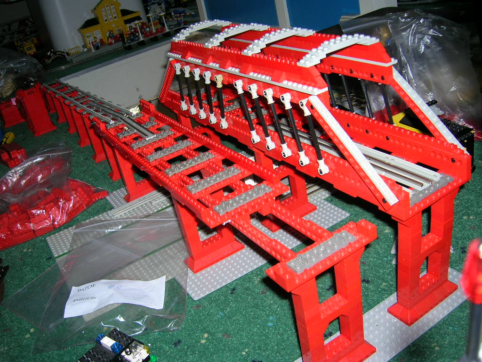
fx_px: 473
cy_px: 181
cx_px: 241
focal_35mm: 34
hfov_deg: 54.0
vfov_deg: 41.8
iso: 50
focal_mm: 5.7
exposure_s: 1/60.1
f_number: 2.9
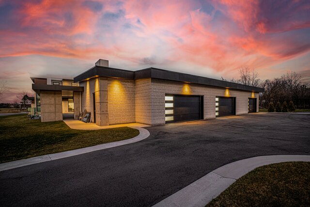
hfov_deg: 100.4
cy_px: 104
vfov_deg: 77.4
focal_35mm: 15
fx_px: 129
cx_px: 155
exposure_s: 1/1.25
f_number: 14
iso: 160
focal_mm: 10
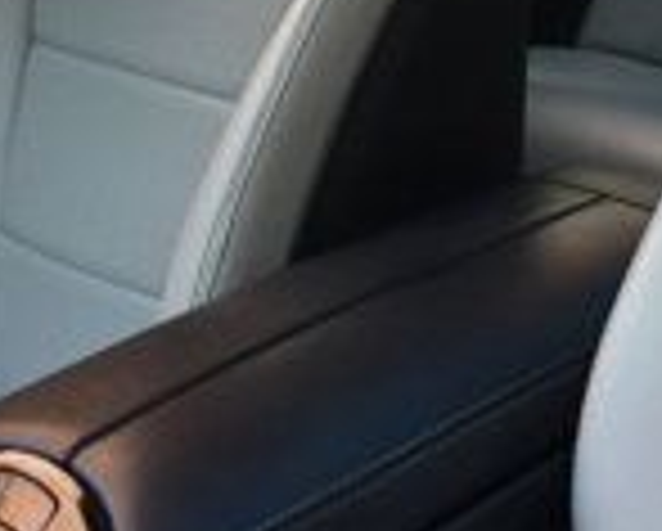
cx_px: 905
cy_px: -331
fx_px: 2158
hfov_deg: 16.3
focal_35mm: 110
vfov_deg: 13.1
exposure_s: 1/250
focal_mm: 18
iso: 560
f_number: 3.5
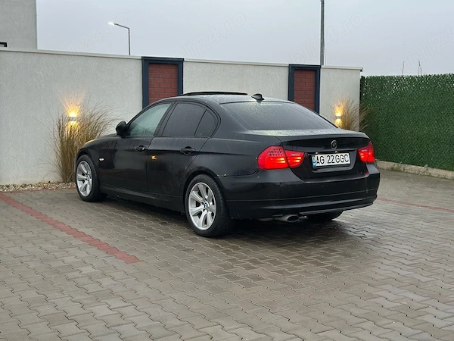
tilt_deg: -5.3
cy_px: 170
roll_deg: -0.3
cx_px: 227
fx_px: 630
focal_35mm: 48
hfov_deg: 39.7
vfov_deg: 30.3
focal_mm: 6.86
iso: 100
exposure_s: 1/50
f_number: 1.78
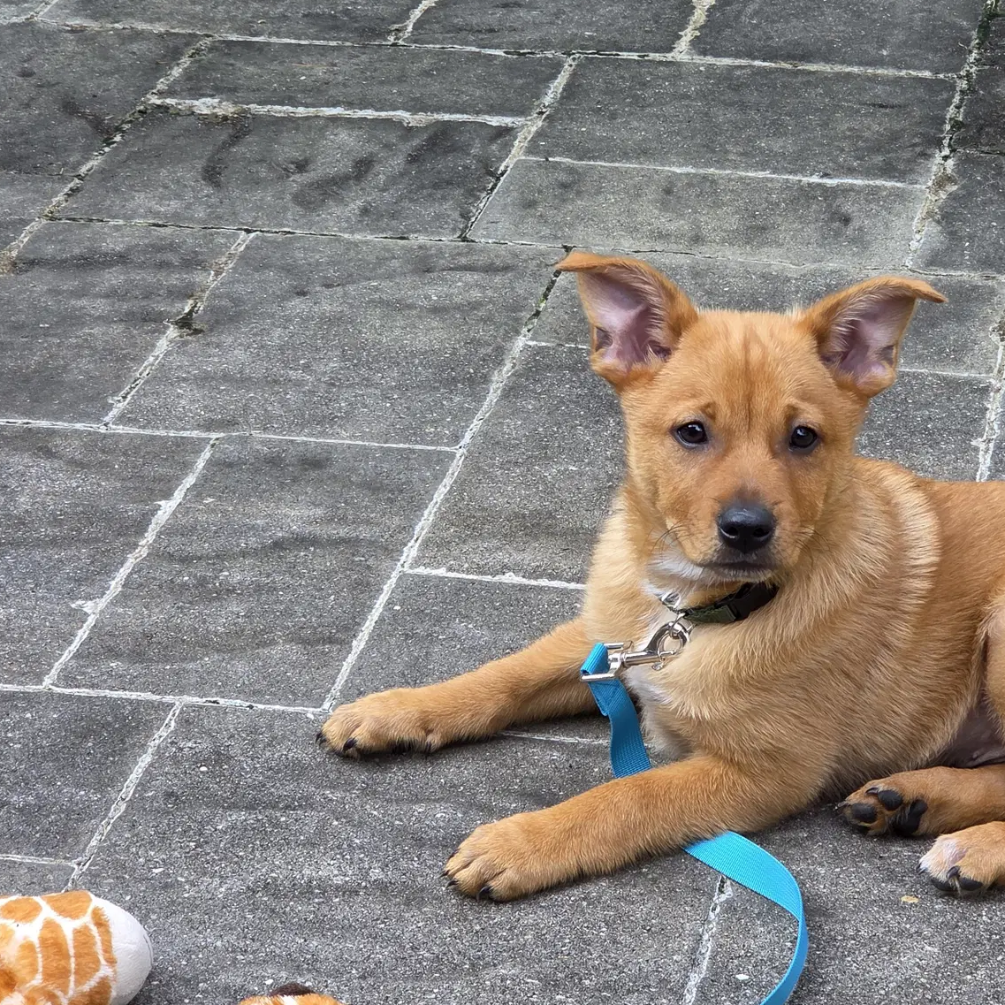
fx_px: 3383
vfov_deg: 16.9
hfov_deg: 16.9
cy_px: 443
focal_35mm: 103
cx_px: 673
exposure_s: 1/120
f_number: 2.4
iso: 32
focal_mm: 7
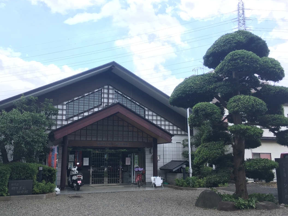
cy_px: 111
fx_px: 275
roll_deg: +0.0
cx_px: 131
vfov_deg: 42.9
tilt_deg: +10.9
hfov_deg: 55.3
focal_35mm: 33
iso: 25
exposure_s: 1/427
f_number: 2.2
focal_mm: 4.15
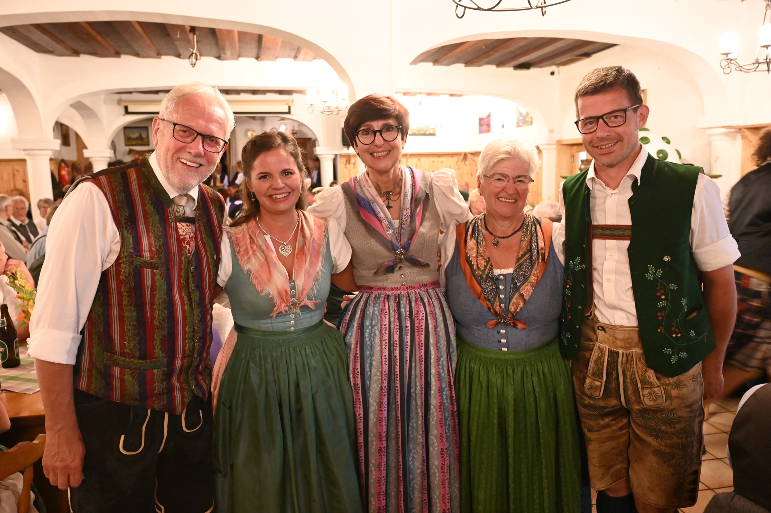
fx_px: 621
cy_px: 256
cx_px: 386
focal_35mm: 29
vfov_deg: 44.9
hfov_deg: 63.7
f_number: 4
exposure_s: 1/60
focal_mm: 29
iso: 8000
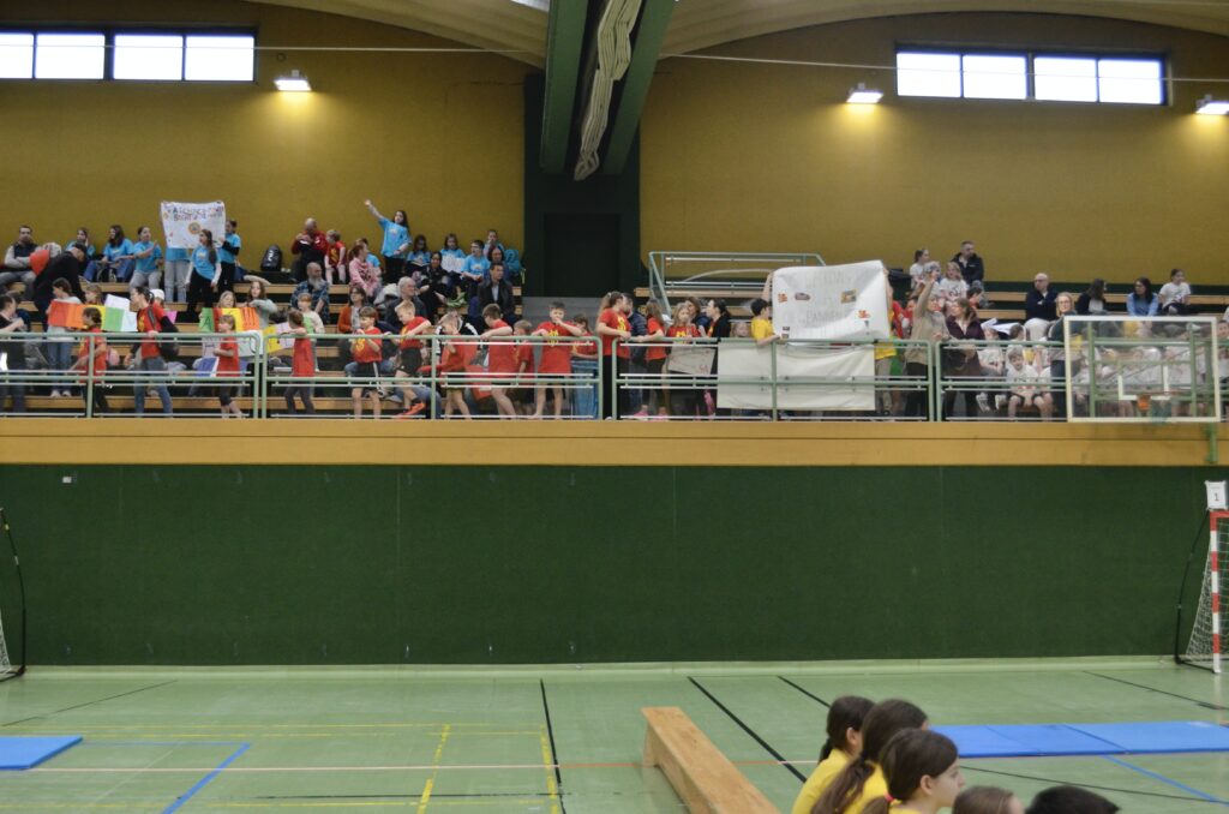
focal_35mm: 36
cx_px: 614
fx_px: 1226
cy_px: 407
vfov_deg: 36.7
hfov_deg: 53.2
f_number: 4
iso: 1600
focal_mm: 24
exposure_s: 1/320
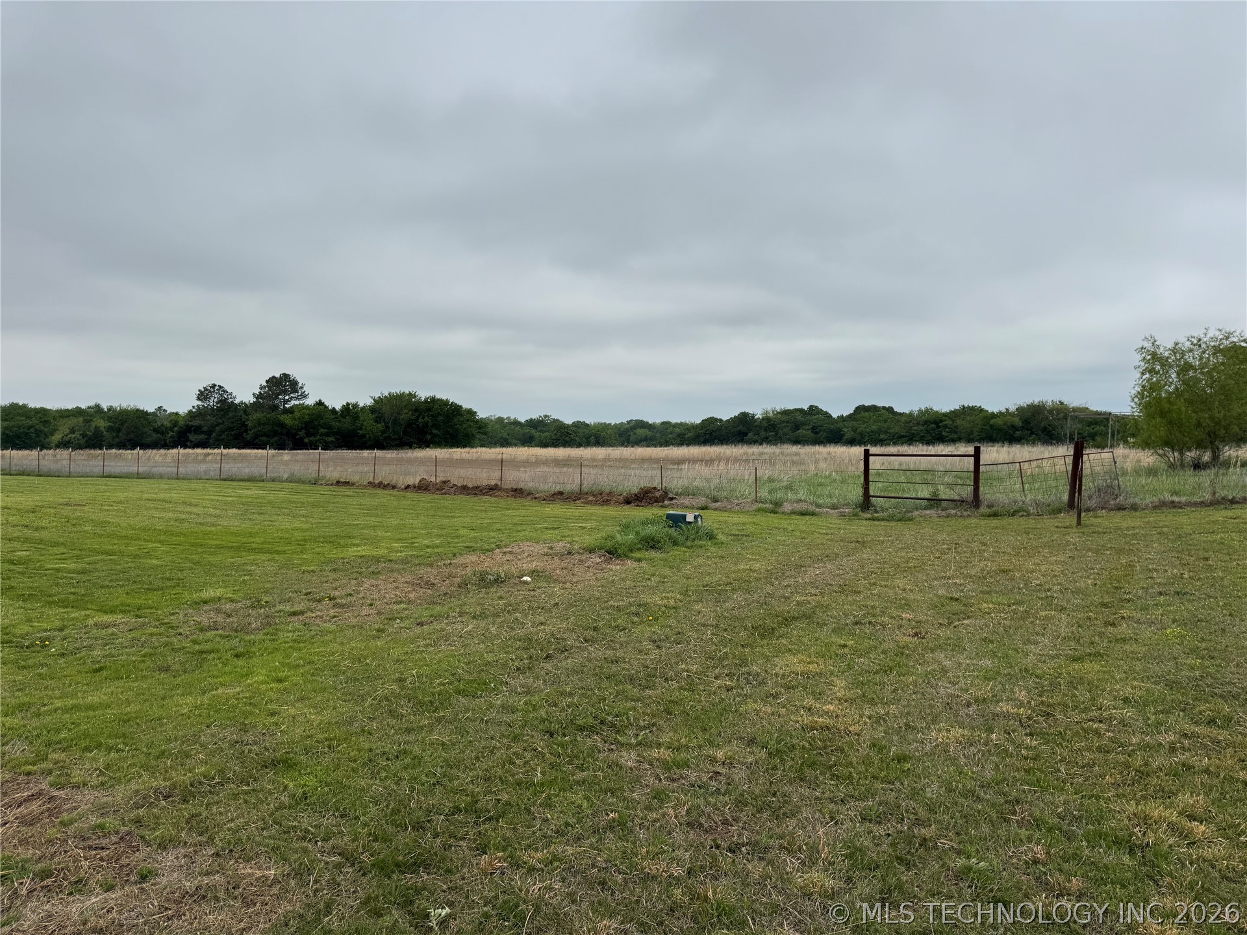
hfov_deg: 71.6
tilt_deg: -4.0
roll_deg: -0.6
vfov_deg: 56.8
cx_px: 624
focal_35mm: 24
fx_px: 865
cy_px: 468
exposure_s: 1/5348
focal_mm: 6.76
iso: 80
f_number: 1.78
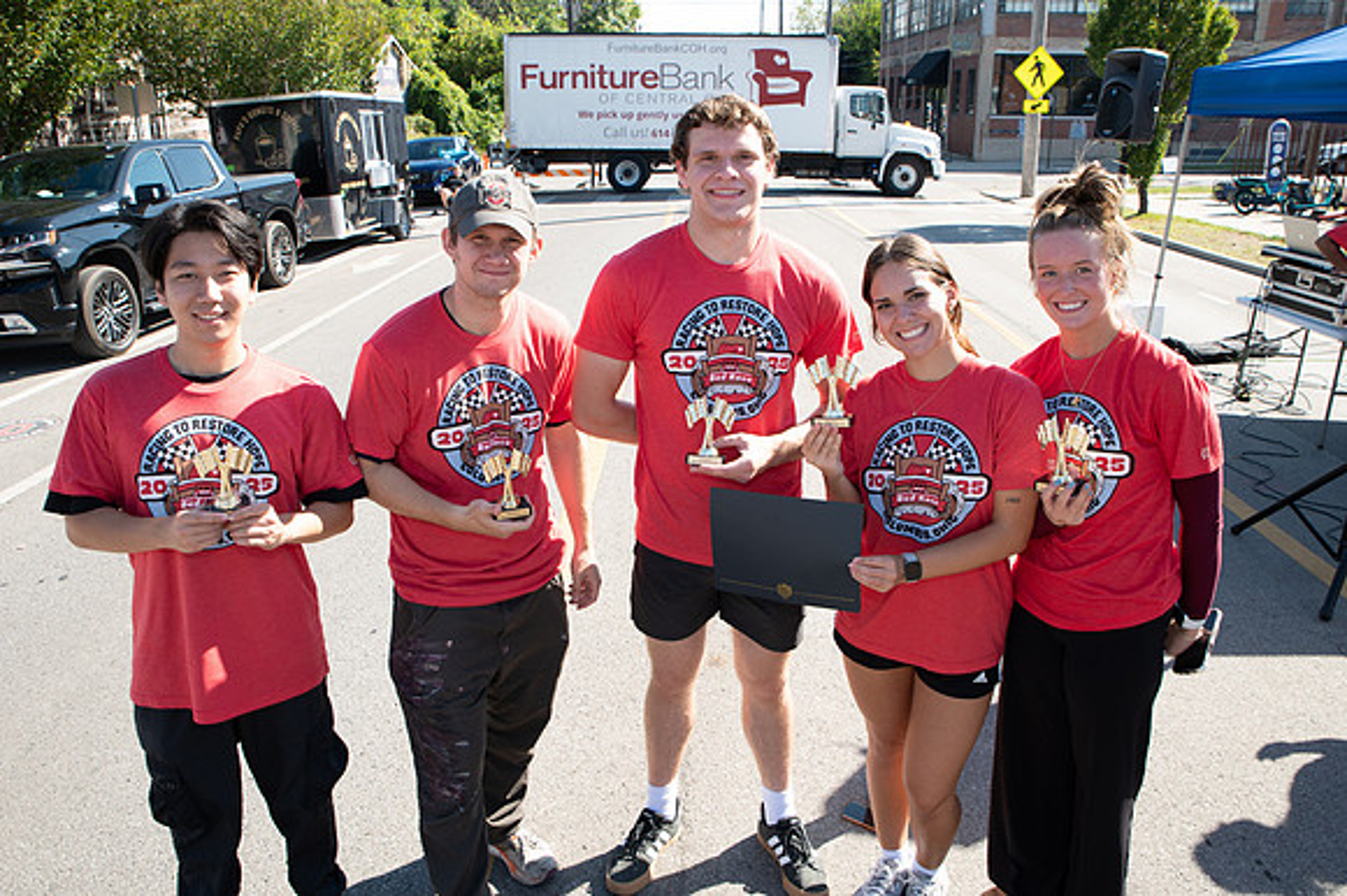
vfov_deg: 48.1
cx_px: 651
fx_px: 1004
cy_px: 421
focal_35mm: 27
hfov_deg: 67.7
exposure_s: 1/200
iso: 320
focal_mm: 24
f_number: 8
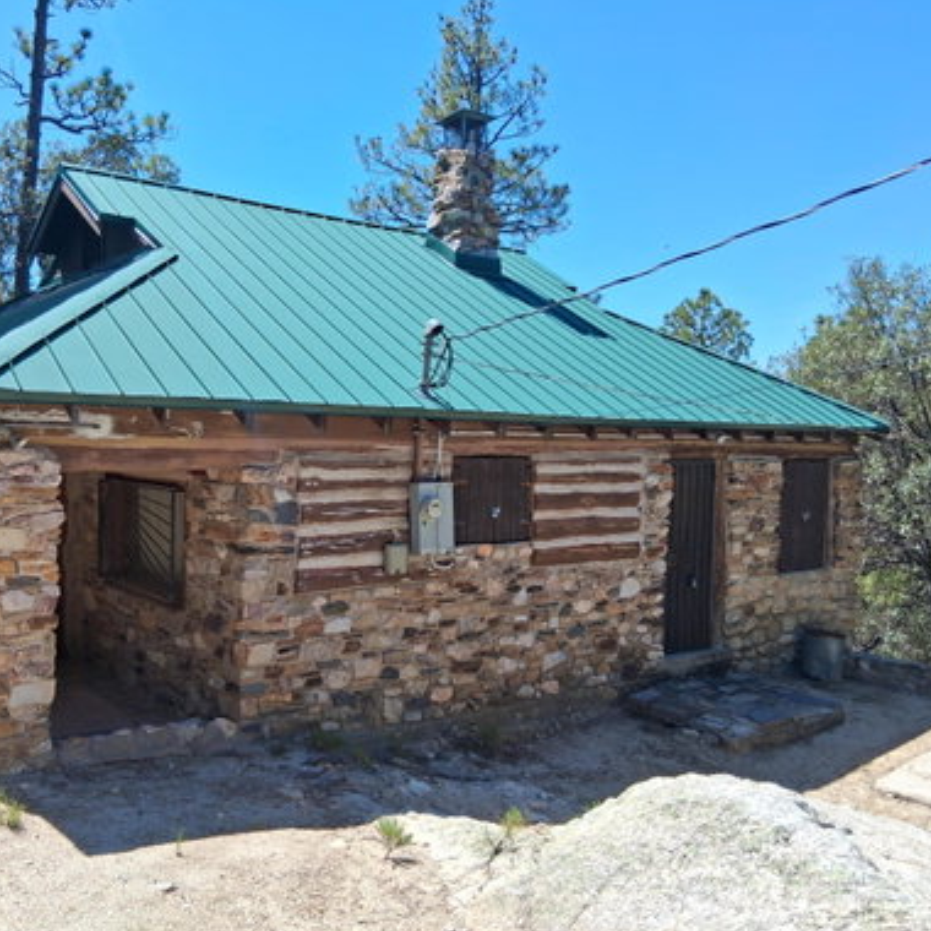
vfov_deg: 52.5
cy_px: 463
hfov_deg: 52.1
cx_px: 363
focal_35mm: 31
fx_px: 943
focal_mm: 3.98
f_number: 1.8
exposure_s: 1/532
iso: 25
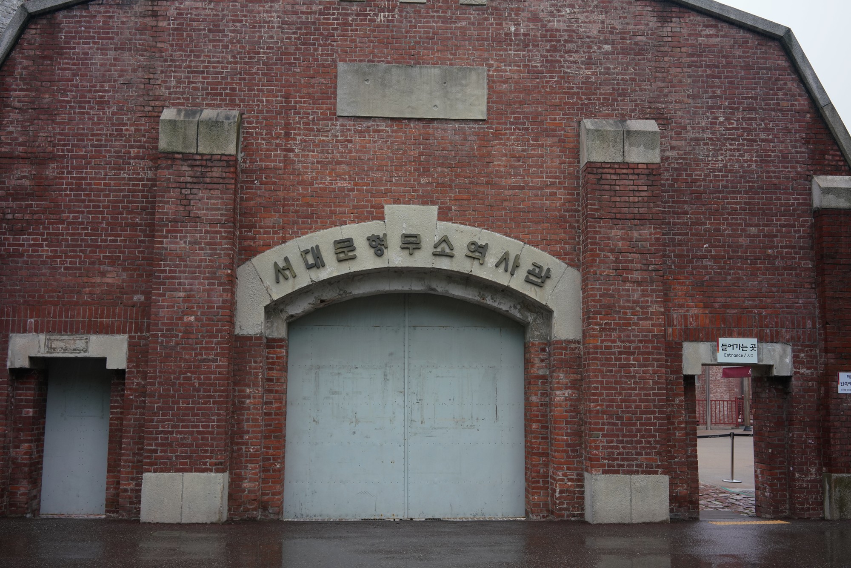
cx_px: 426
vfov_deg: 37.9
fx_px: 827
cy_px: 284
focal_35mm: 35
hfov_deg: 54.4
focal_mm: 35
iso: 800
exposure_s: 1/80
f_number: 9
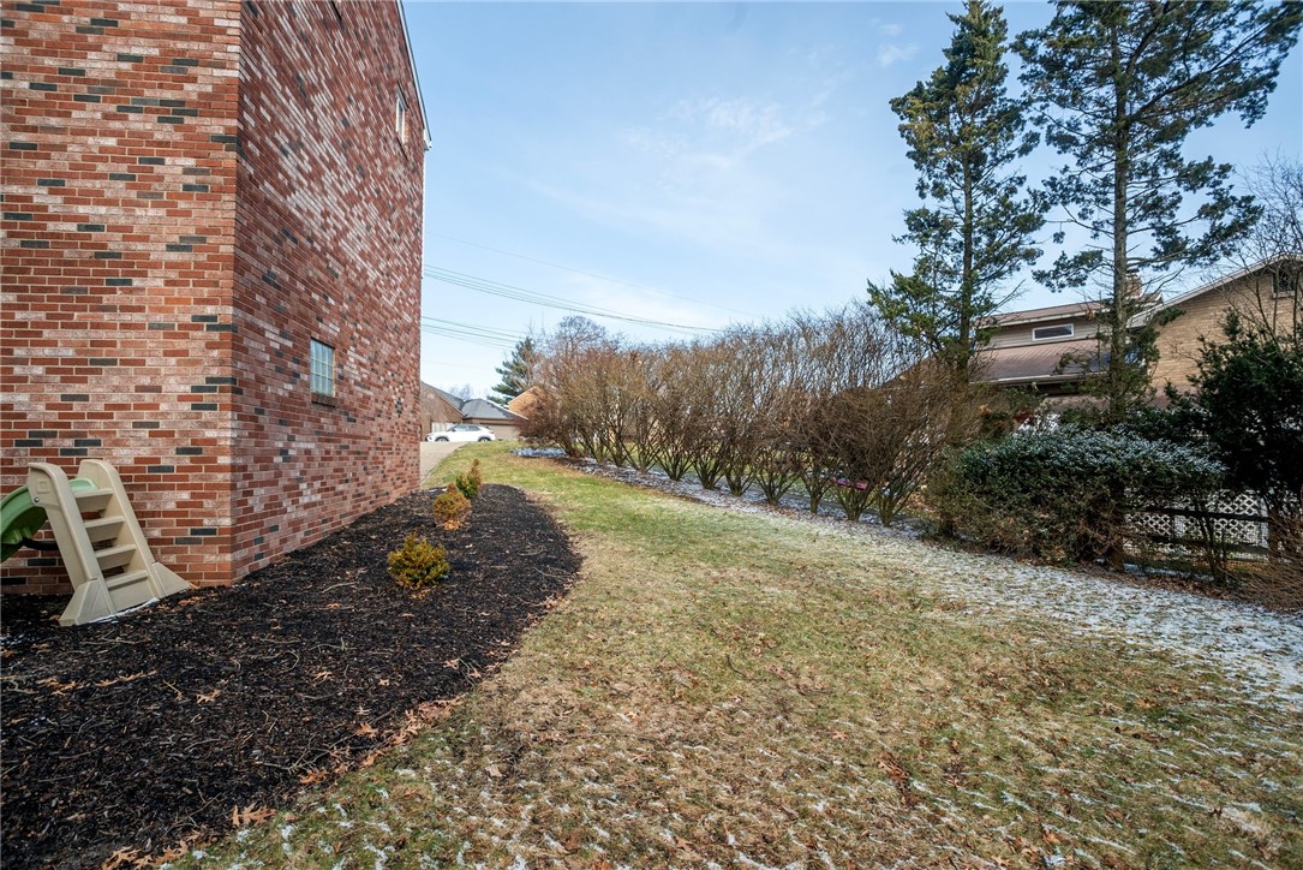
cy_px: 435
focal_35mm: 17
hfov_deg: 93.3
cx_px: 652
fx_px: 615
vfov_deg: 70.5
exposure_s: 1/400
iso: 400
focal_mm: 17
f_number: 8
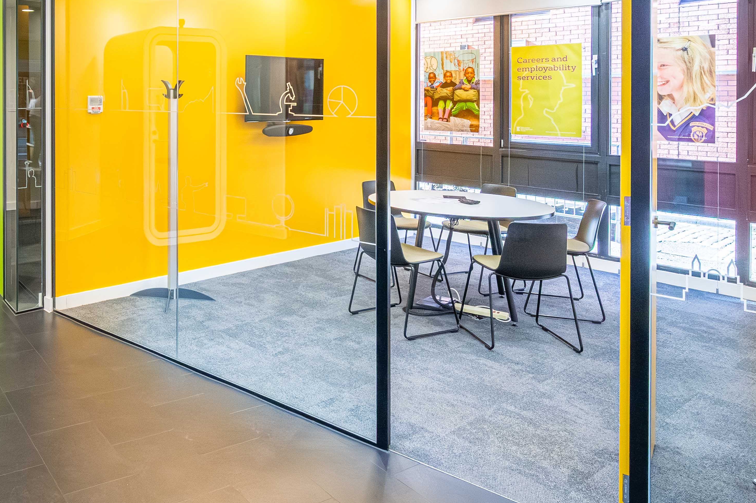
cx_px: 134
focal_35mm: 29
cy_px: 96
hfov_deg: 58.1
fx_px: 609
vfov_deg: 42.7
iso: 2000
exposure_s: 1/40
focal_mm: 14
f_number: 11
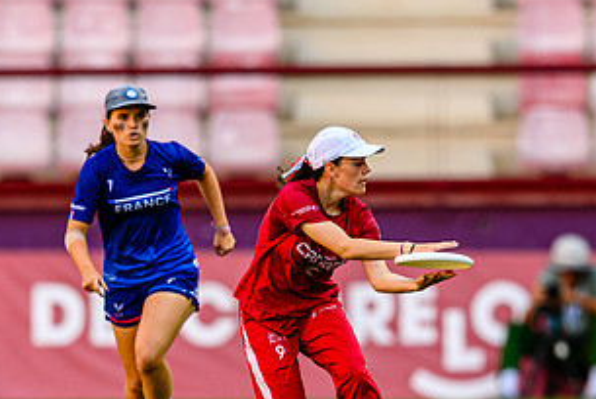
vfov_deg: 1.2
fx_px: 18907
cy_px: 357
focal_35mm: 1141
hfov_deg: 1.8
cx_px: 334
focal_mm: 400
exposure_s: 1/1250
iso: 560
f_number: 3.2
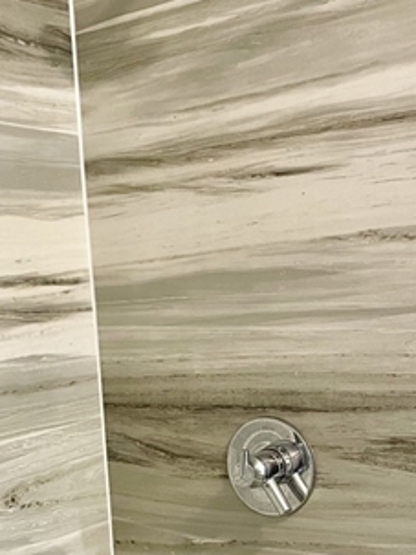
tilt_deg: -8.7
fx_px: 1058
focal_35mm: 66
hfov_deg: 22.1
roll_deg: +4.1
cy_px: 469
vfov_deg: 28.6
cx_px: 108
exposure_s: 1/60
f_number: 1.6
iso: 200
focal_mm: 4.2
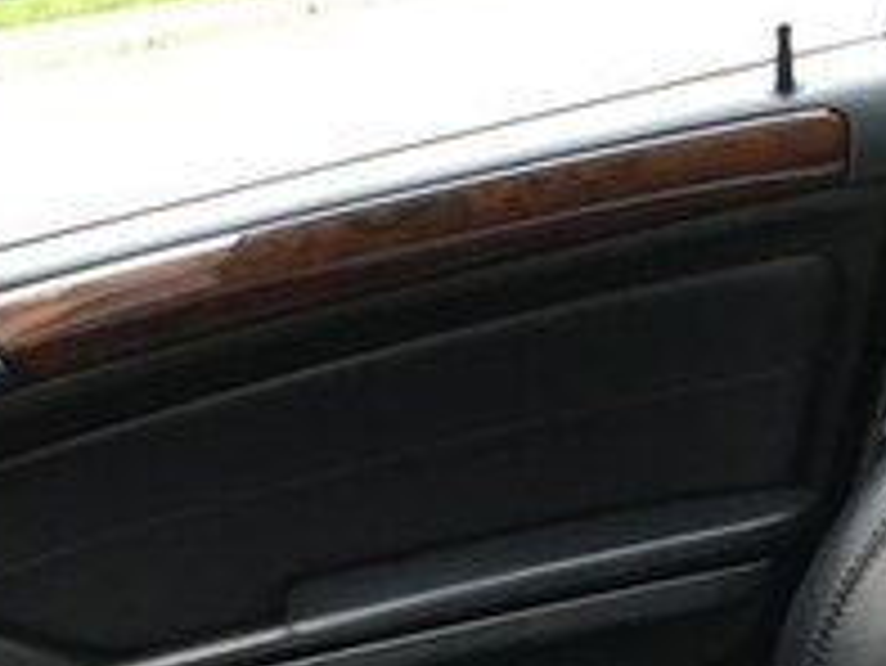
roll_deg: +9.9
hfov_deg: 18.9
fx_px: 2484
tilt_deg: -27.7
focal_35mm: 97
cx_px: -238
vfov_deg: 14.0
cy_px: 1091
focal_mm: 4.15
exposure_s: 1/33
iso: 50
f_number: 2.2
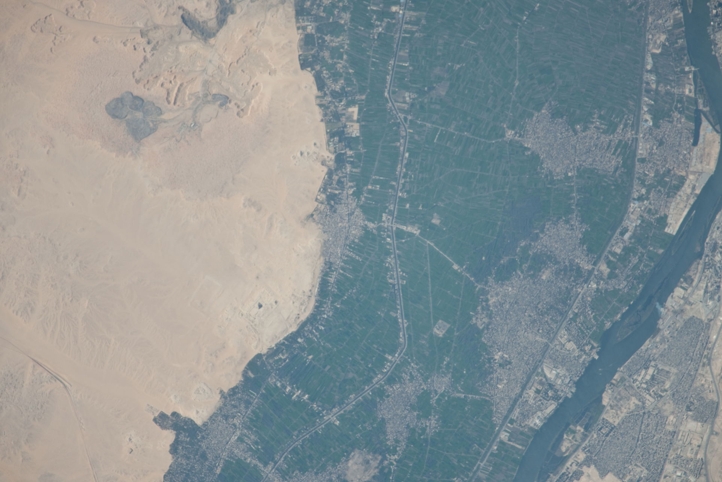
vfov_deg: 1.1
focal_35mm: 1200
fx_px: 24065
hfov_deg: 1.7
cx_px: 361
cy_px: 241
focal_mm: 1200
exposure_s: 1/500
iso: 200
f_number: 8
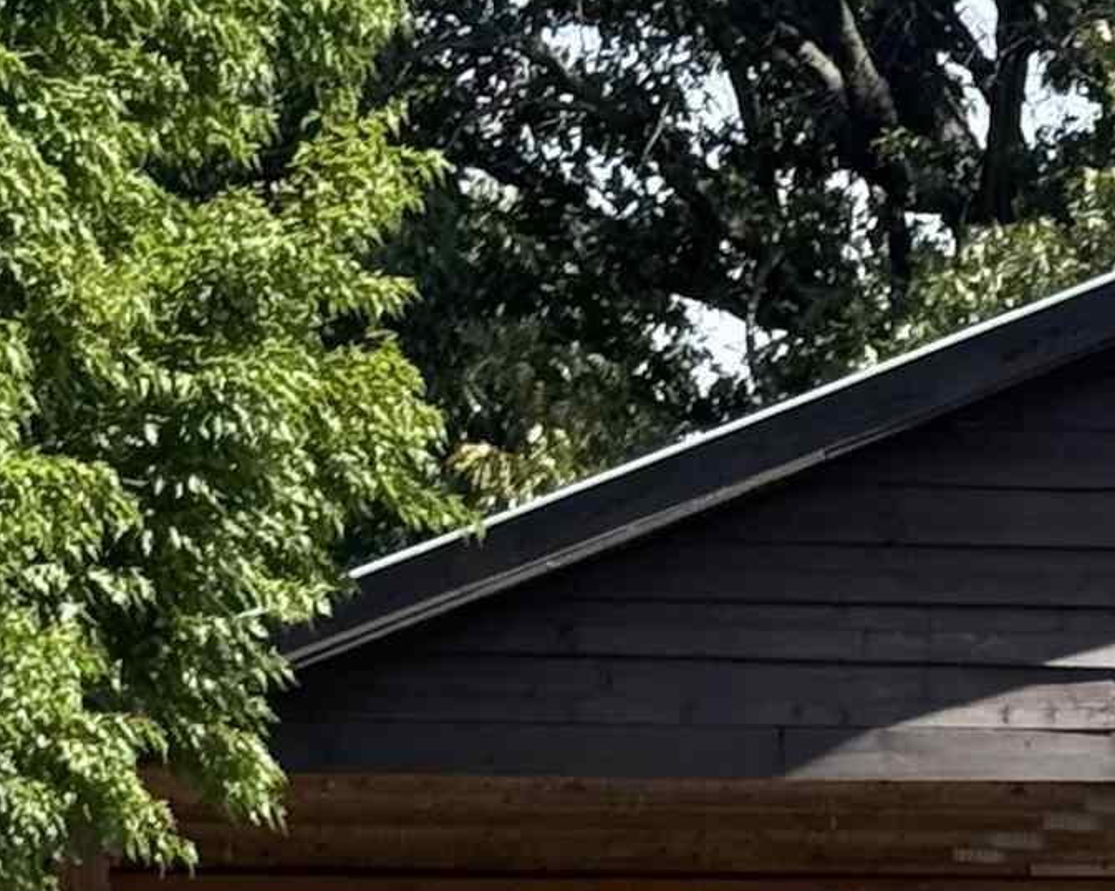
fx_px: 7060
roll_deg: +0.8
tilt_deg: +2.3
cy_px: 1201
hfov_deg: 8.9
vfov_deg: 7.1
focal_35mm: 214
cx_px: 1448
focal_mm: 6.76
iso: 80
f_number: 1.78
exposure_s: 1/2088
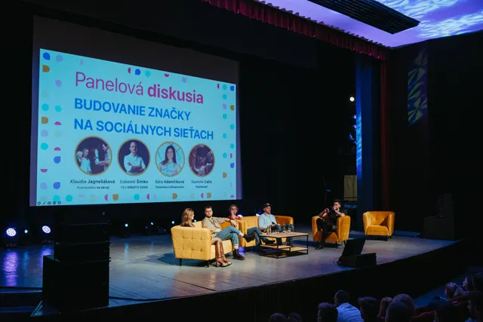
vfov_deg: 37.9
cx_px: 242
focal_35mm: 35
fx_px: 470
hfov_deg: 54.4
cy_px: 161
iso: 2000
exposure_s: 1/400
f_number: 2.5
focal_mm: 35
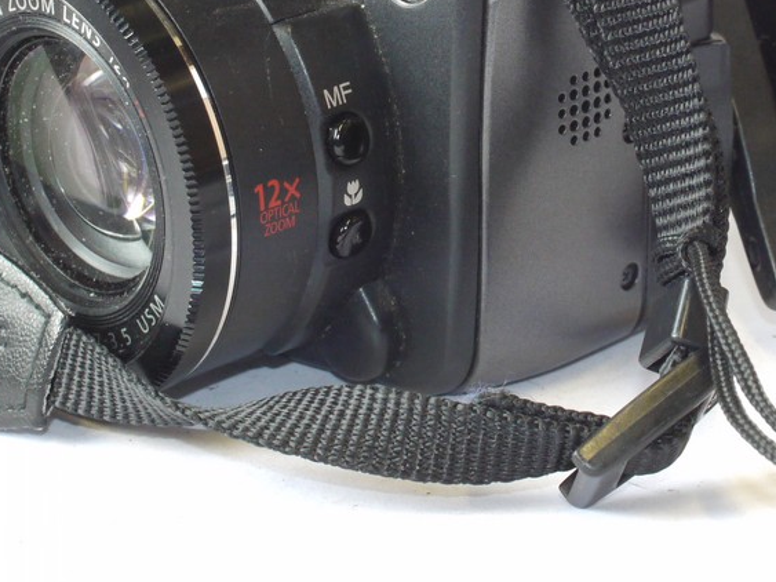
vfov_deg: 11.5
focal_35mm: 128
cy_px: 87
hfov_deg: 15.4
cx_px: 459
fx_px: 2869
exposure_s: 1/50
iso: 800
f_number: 9
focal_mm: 30
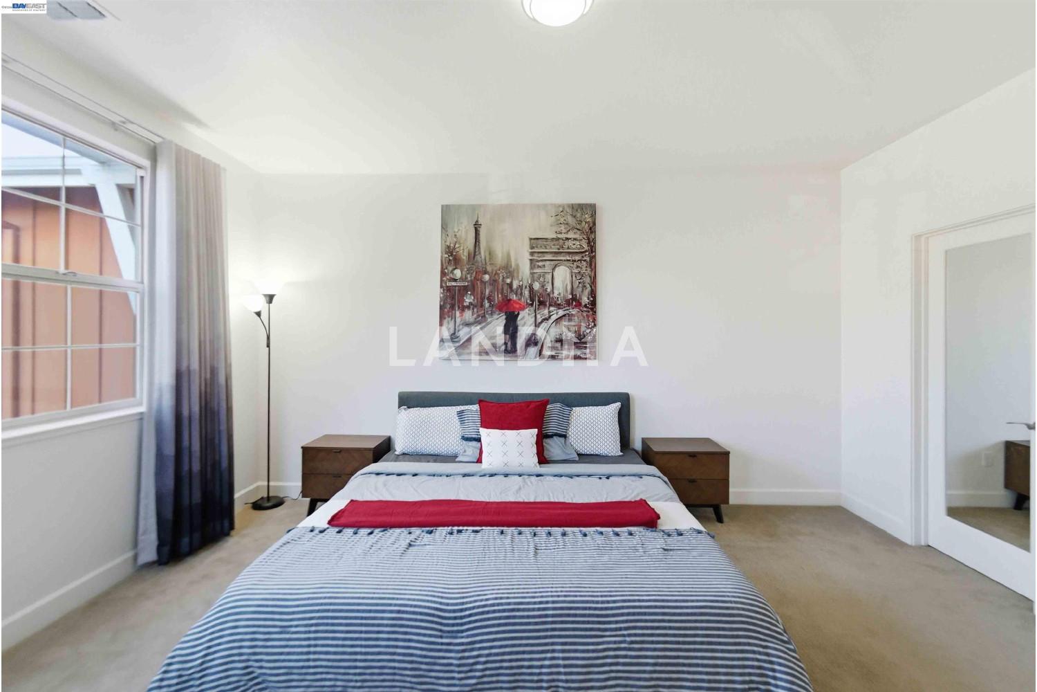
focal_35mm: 14
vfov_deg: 81.2
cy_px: 346
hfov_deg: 104.3
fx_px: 403
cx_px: 518
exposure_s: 1/320
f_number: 8
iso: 2000
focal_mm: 14
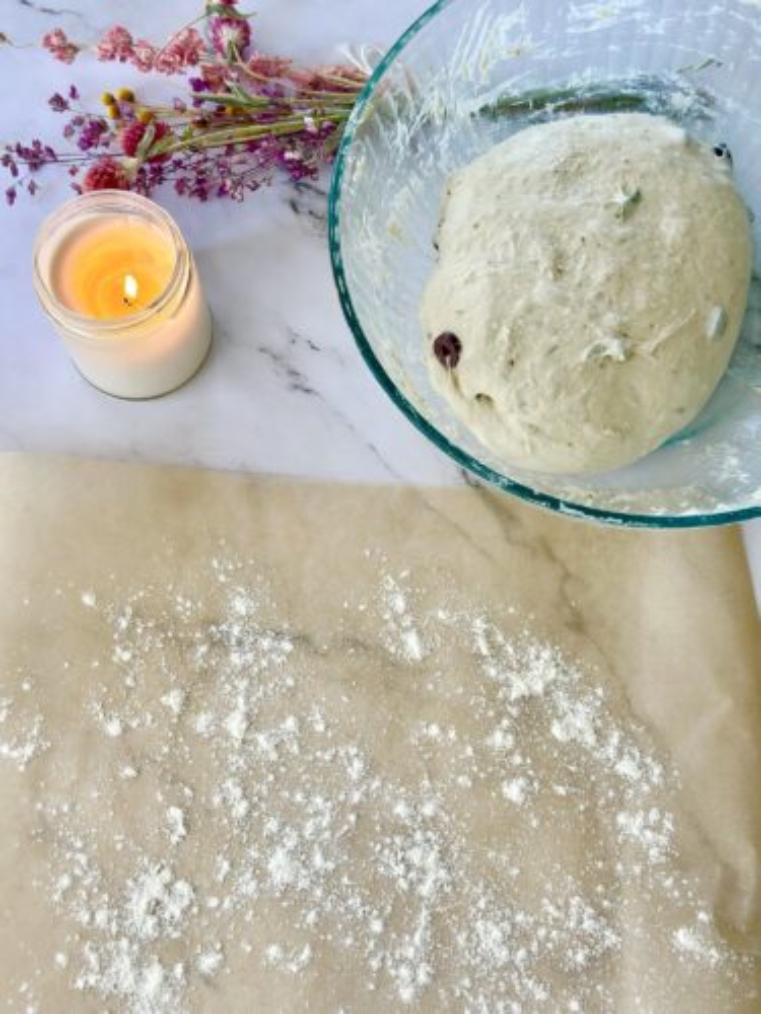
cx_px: 380
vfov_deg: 39.7
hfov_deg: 30.3
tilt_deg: -72.1
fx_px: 1407
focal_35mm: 48
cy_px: 507
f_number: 1.78
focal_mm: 6.86
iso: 80
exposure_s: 1/180
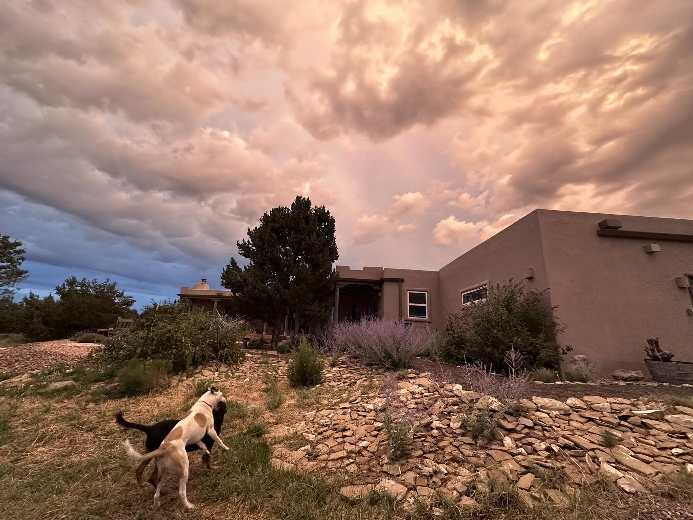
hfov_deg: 102.1
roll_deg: -2.5
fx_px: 280
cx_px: 346
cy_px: 260
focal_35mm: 14
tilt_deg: +15.7
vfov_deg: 85.7
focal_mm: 2.22
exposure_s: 1/99
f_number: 2.2
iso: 250
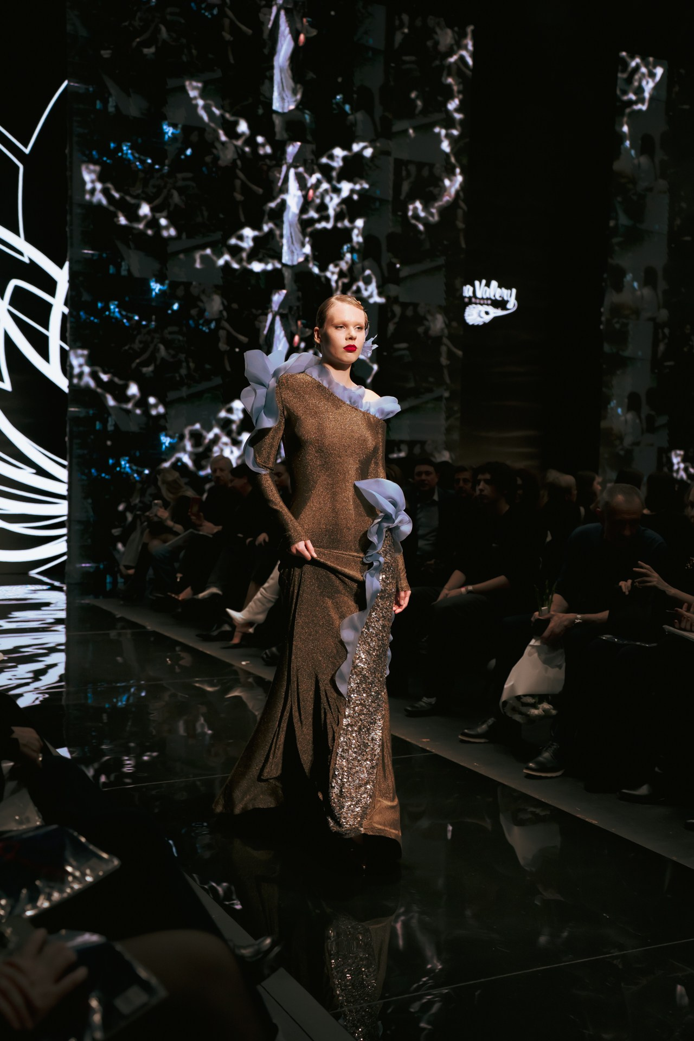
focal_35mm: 41
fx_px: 1185
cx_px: 347
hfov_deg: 32.6
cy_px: 520
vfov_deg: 47.4
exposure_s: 1/200
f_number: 3.5
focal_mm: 41
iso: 1600
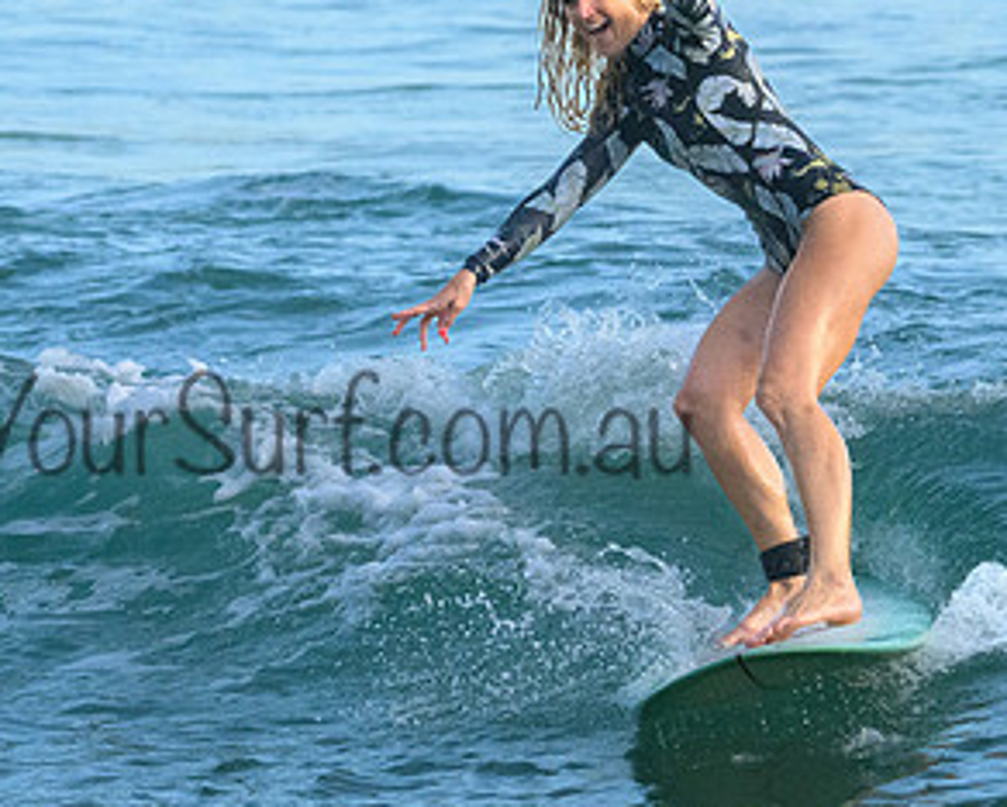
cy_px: 335
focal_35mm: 784
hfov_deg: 2.5
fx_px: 23381
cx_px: 177
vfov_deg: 2.0
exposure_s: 1/2000
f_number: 11
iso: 4000
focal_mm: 310
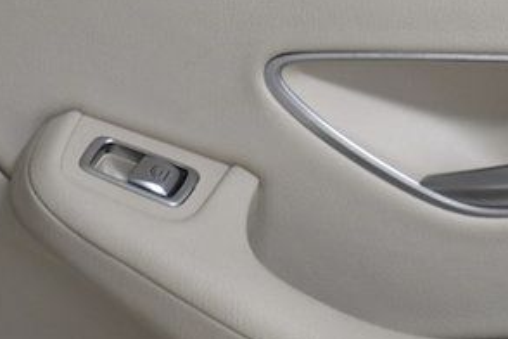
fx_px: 3683
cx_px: 707
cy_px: 27
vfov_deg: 5.3
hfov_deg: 7.8
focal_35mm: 261
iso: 1250
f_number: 4.8
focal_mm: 50
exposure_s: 1/200
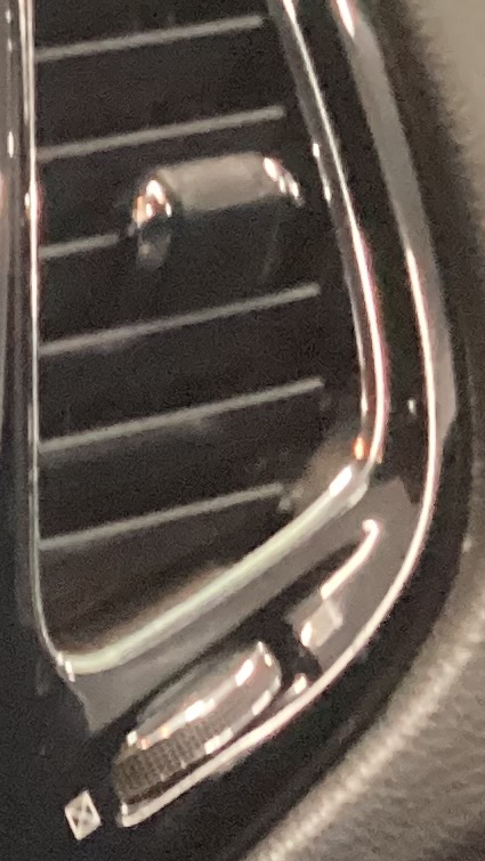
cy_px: 958
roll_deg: +0.1
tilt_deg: -27.7
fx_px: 3336
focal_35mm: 146
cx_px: -785
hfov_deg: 7.6
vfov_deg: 14.4
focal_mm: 3.3
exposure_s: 1/25
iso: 400
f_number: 2.4
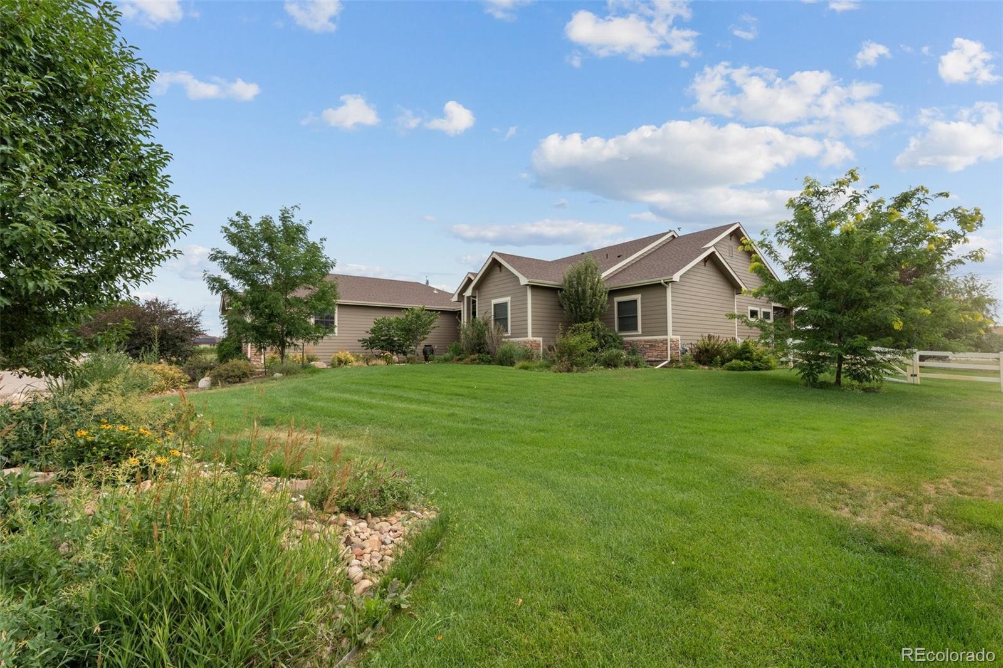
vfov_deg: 73.7
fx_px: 446
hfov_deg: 96.7
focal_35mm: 16
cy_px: 334
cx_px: 502
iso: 640
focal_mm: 16
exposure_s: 1/800
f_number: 11
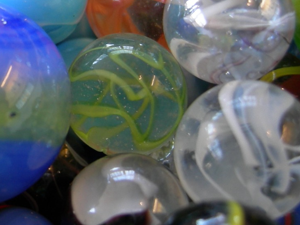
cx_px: 9
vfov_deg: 18.5
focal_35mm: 79
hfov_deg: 23.8
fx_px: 685
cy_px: 44
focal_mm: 7.5
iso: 64
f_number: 2.7
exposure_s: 1/9.6
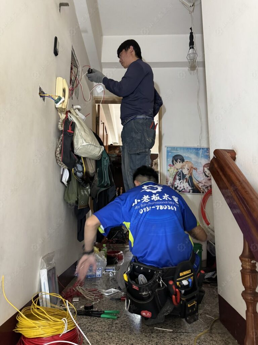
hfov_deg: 56.8
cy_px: 172
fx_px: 239
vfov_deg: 71.6
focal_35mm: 24
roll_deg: -0.4
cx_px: 129
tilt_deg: +10.4
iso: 1000
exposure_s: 1/40
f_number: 1.78
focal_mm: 6.86
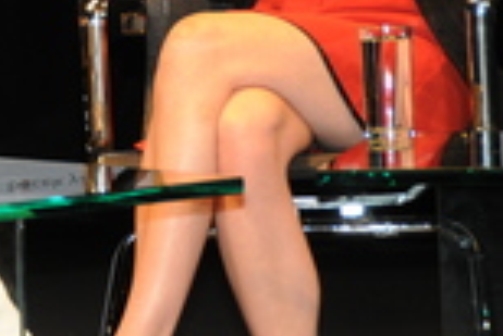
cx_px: -10
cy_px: -161
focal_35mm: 420
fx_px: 5874
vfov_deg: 3.3
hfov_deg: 4.9
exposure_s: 1/60
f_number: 5.6
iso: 400
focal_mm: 90
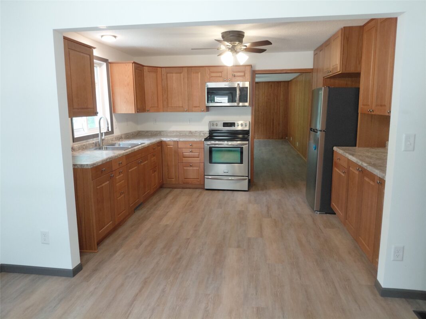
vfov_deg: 54.9
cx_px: 213
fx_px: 308
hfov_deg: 69.4
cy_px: 160
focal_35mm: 25
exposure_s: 1/60
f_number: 1.8
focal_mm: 4.69
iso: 160
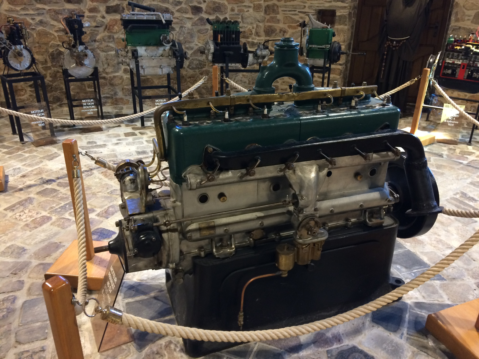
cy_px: 180
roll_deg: -2.7
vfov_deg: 48.2
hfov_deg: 61.7
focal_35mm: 29
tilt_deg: -26.2
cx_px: 240
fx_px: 401
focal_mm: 4.15
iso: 160
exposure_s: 1/33
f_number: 2.2
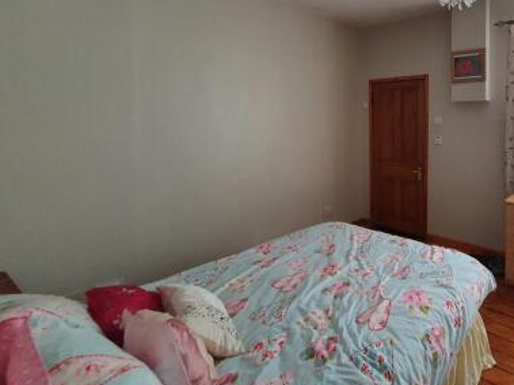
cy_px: 127
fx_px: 297
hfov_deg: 75.0
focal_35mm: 20
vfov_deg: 64.2
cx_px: 394
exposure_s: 1/50
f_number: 2.2
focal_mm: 1.8
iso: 100
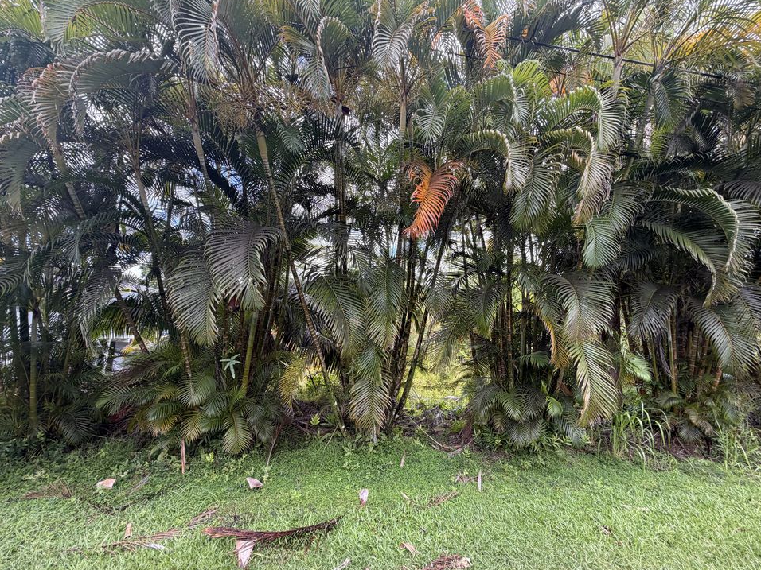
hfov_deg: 98.1
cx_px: 393
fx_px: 330
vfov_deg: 81.7
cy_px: 297
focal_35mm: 15
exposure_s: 1/121
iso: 50
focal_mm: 2.22
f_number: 2.2
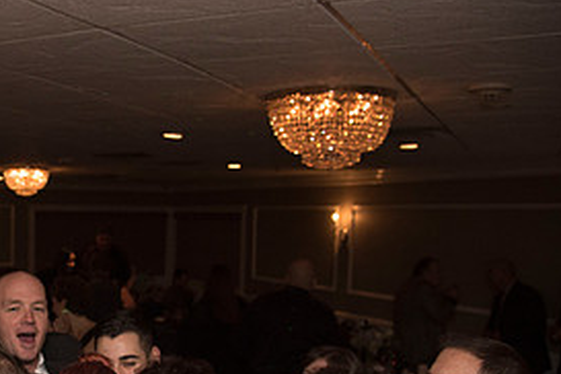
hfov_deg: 35.2
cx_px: 0
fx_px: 795
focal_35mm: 51
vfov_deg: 26.1
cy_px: 289
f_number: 4
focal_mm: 24
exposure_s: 1/200
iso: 2000
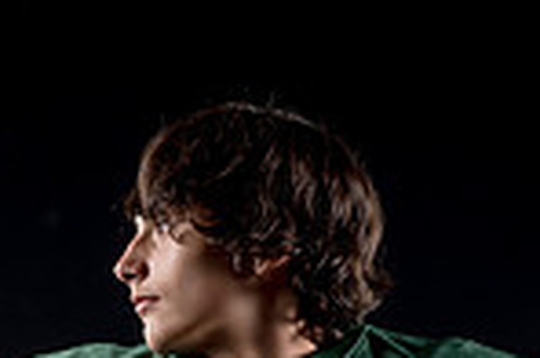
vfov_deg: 3.5
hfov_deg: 5.4
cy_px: 641
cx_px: 259
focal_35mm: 383
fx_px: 5733
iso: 200
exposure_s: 1/160
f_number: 4
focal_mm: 95
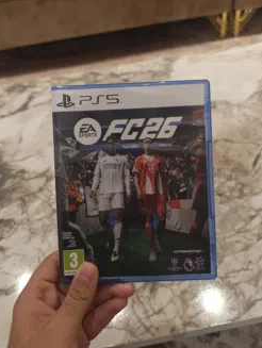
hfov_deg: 49.8
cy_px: 143
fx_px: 282
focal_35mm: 28
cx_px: 122
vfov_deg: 62.9
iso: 800
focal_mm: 6.14
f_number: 1.6
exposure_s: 1/60
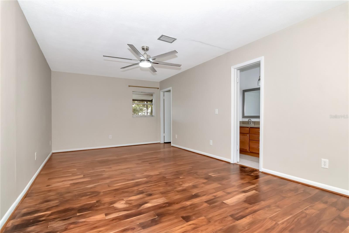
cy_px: 116
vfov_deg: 72.0
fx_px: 160
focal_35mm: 16
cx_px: 174
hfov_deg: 95.0
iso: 1250
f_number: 6.3
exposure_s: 1/200
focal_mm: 11
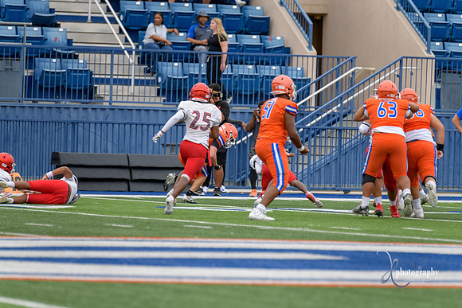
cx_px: 231
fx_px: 3851
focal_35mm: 300
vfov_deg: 4.6
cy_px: 154
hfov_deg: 6.9
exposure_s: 1/1000
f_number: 3.5
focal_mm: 300
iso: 800
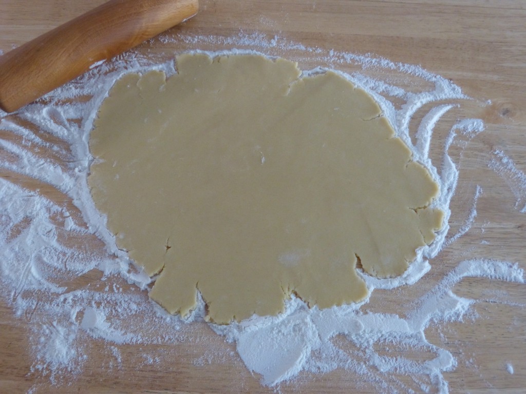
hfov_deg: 54.0
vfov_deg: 41.8
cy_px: 197
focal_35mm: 34
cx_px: 263
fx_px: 517
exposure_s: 1/30
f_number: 3
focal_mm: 5.9
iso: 400
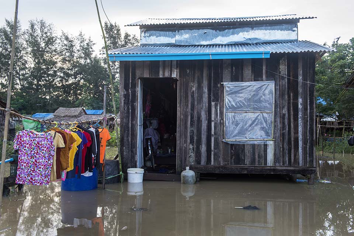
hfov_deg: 54.5
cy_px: 118
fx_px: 344
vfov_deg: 37.8
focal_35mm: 35
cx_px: 177
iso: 800
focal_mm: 35
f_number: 8
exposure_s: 1/160
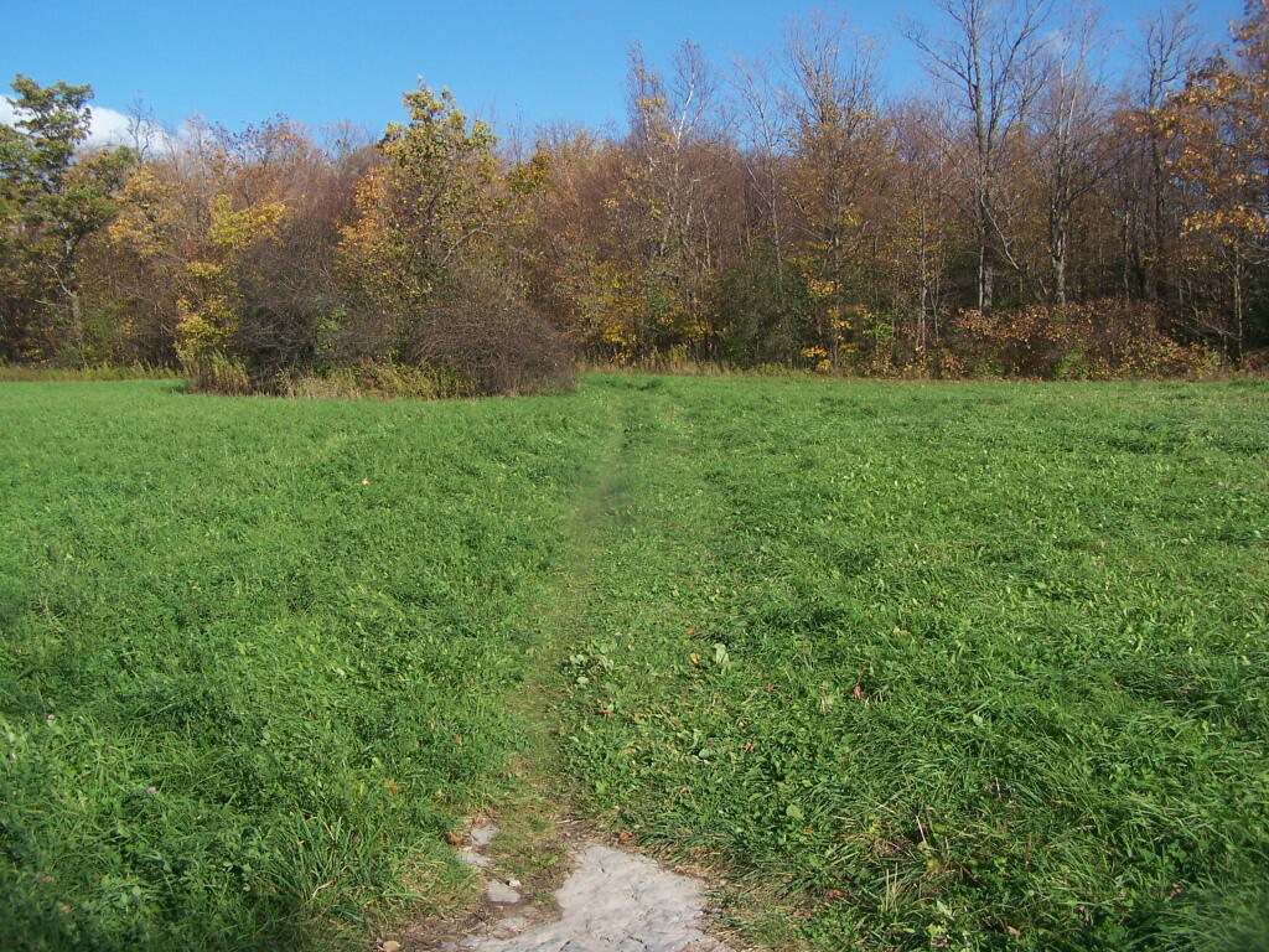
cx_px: 634
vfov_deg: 37.7
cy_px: 476
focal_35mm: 38
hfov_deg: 49.0
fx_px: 1393
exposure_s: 1/640
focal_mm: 6.3
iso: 80
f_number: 4
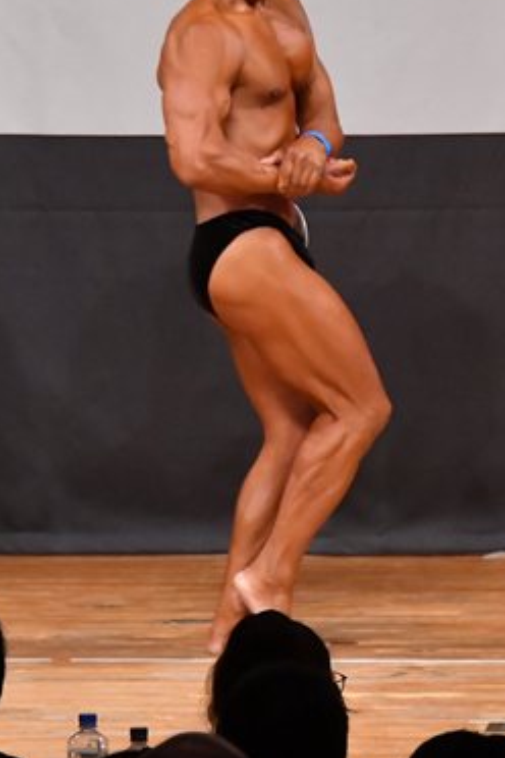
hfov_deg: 2.4
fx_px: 11824
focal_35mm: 562
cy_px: 330
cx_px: 284
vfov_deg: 3.7
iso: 7200
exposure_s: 1/400
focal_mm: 180
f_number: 5.6
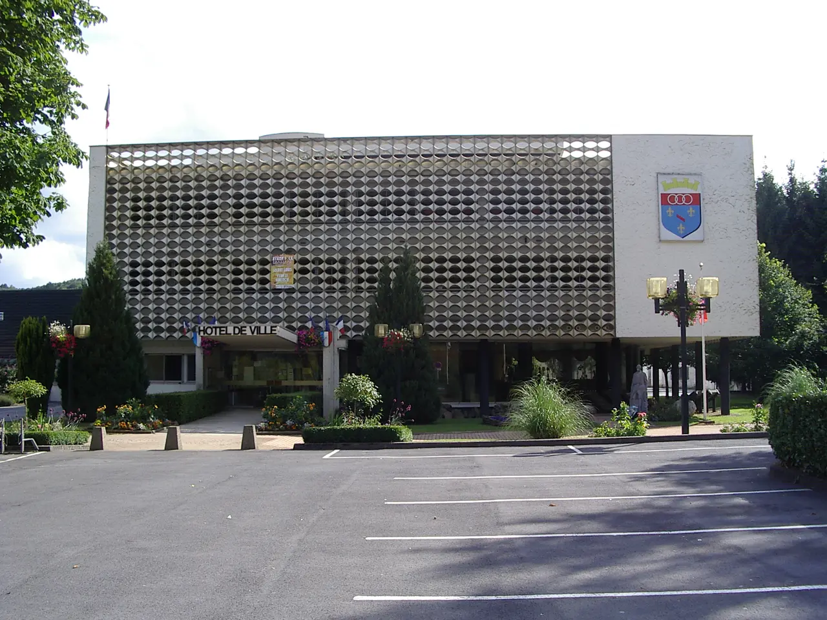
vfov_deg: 37.7
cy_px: 310
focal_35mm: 38
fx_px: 908
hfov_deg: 49.0
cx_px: 414
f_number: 4.8
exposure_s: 1/200
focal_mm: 5.8
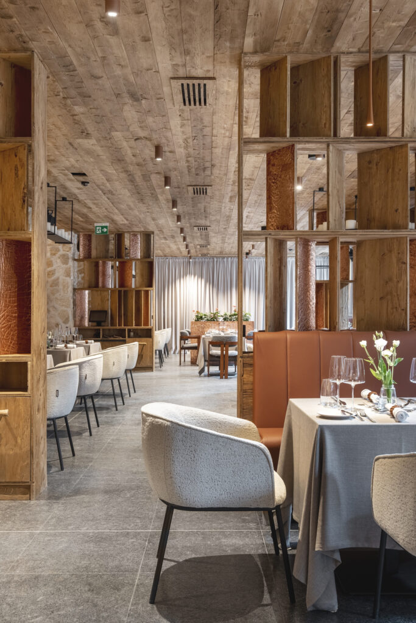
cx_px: 208
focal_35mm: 37
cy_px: 312
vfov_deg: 51.9
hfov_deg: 36.0
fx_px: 641
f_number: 8
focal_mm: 25
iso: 200
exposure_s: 1/8
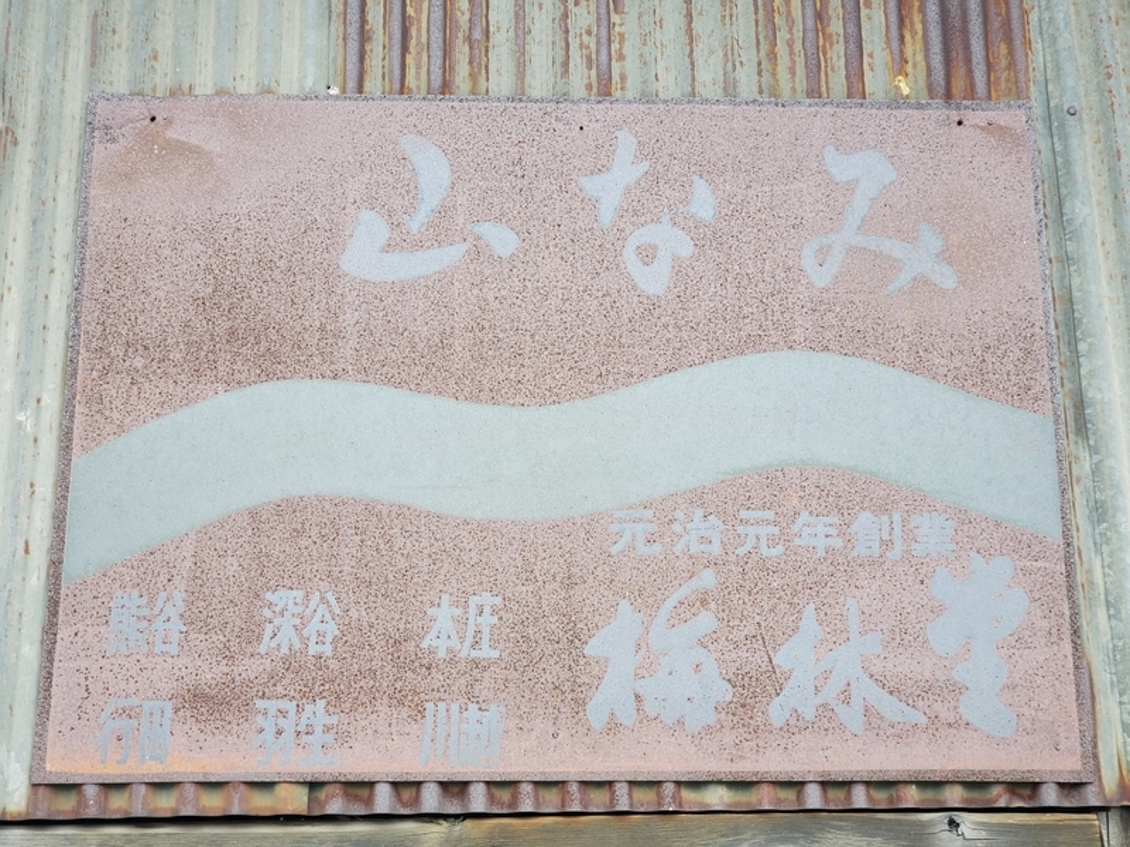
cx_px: 565
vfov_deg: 28.0
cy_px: 424
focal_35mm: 52
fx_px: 1697
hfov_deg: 36.8
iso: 80
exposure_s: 1/33
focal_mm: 6
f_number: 2.4
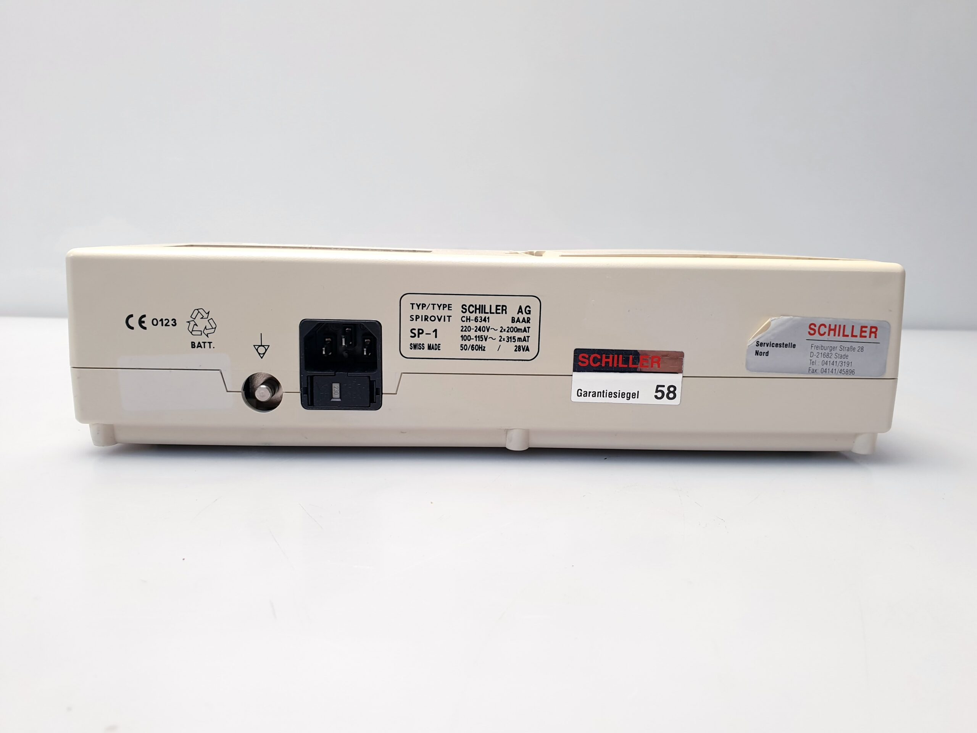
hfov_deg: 67.3
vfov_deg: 53.1
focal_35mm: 26
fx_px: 734
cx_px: 488
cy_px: 366
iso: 100
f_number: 2.4
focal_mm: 4.3
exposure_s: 1/50
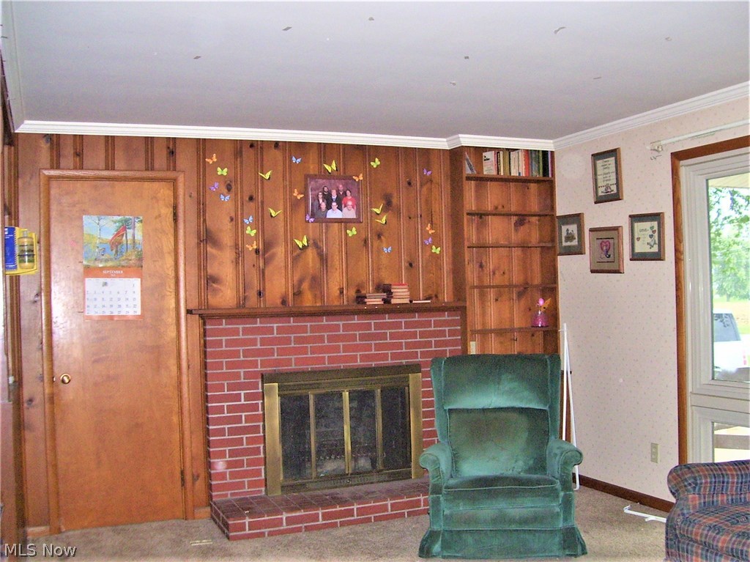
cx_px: 375
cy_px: 281
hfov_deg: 51.4
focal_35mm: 36
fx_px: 780
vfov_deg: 39.6
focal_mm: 6
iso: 200
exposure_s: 1/60
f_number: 2.7
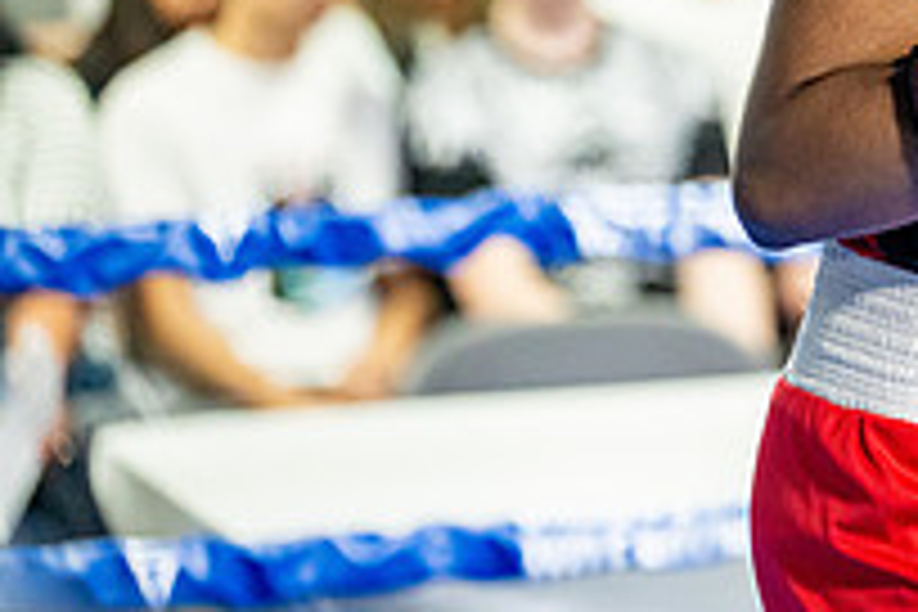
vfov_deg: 5.4
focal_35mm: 253
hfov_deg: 8.0
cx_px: 1197
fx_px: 6451
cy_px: 47
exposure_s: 1/800
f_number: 2
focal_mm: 89
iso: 5000
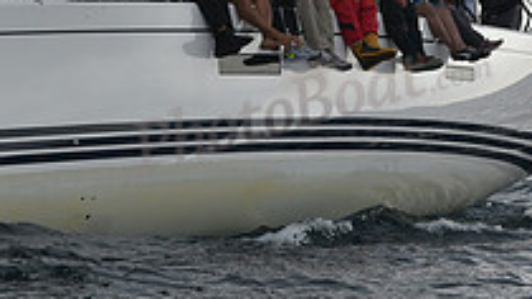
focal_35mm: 318
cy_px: 9
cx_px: 5
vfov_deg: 3.8
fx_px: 4485
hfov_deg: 6.8
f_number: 9
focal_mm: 110
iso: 400
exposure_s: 1/800
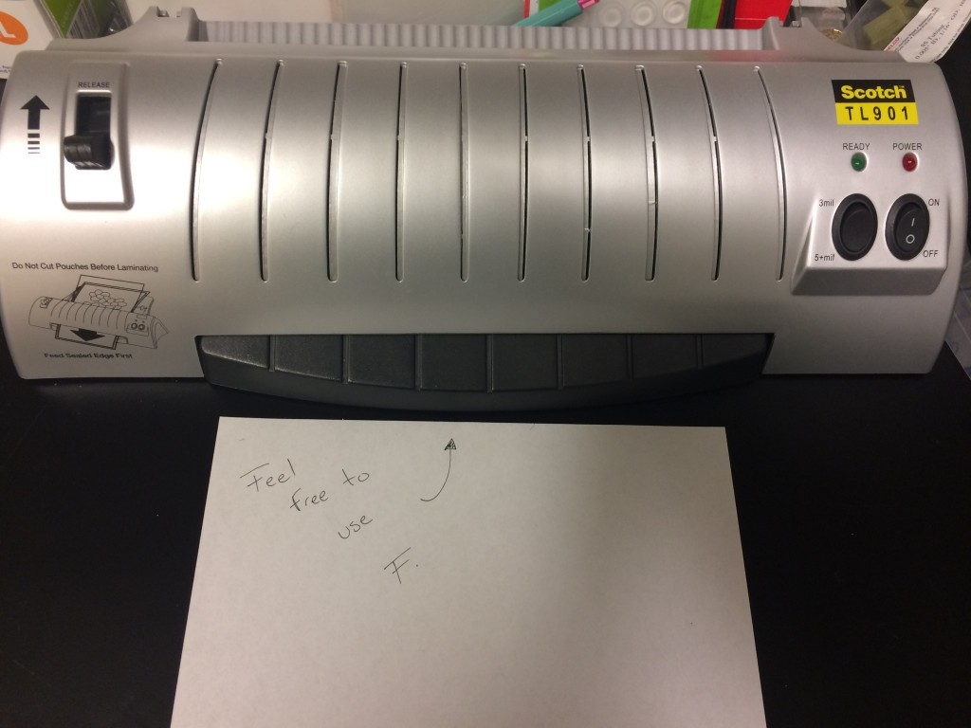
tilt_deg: -63.7
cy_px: 364
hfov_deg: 61.7
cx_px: 486
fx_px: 813
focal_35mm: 29
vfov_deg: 48.2
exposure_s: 1/30
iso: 100
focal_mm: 4.15
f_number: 2.2
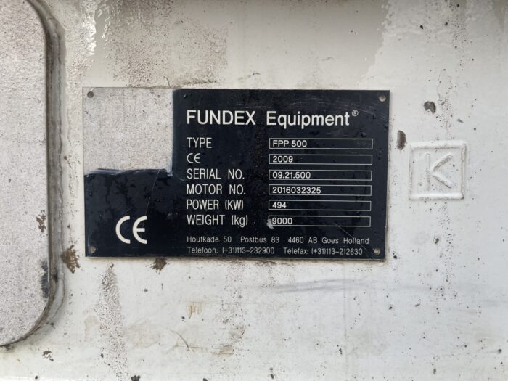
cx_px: 254
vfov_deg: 53.1
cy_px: 190
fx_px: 382
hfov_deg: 67.3
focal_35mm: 26
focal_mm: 4.2
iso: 32
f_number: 1.6
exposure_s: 1/487
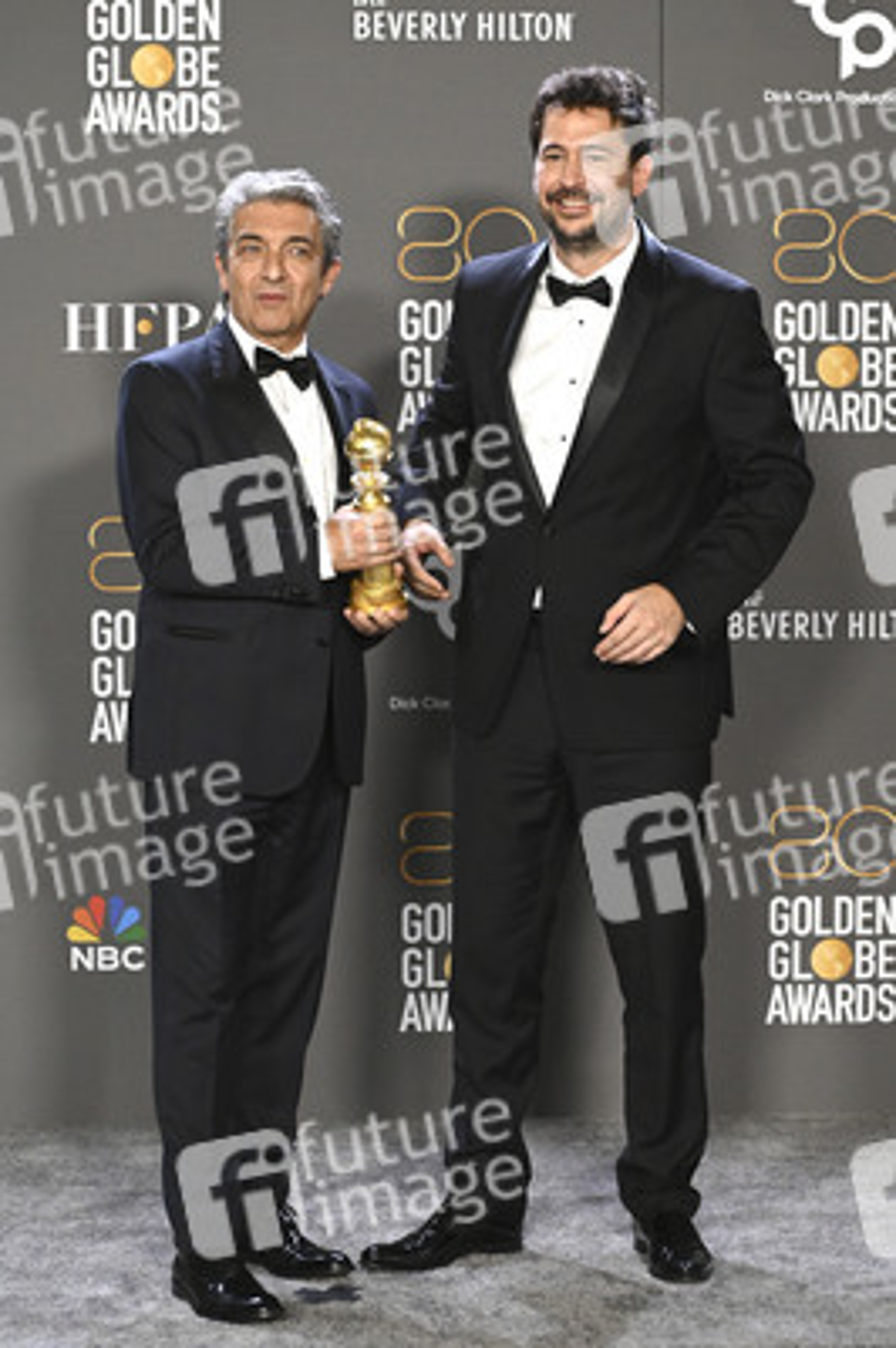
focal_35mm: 85
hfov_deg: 16.0
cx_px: 448
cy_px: 674
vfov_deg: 23.9
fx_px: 3179
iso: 6400
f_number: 5.6
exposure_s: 1/500
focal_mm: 85
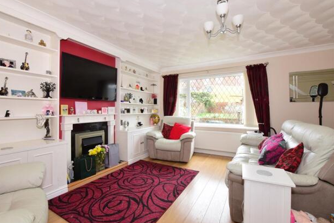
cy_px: 106
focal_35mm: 16
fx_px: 148
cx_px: 157
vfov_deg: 73.7
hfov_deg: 96.6
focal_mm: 10
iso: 500
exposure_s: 1/3
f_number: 20
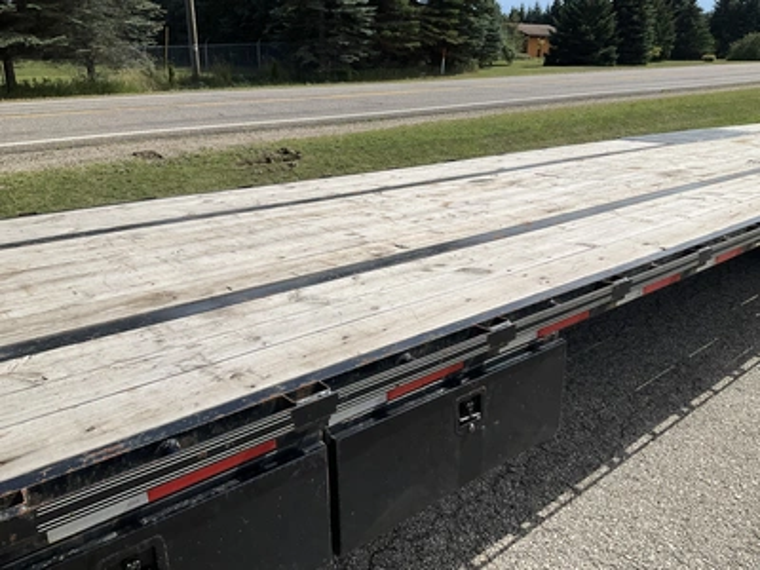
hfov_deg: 61.7
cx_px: 380
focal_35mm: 29
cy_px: 285
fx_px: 637
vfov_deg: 48.2
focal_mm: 3
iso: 25
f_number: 1.8
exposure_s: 1/3534
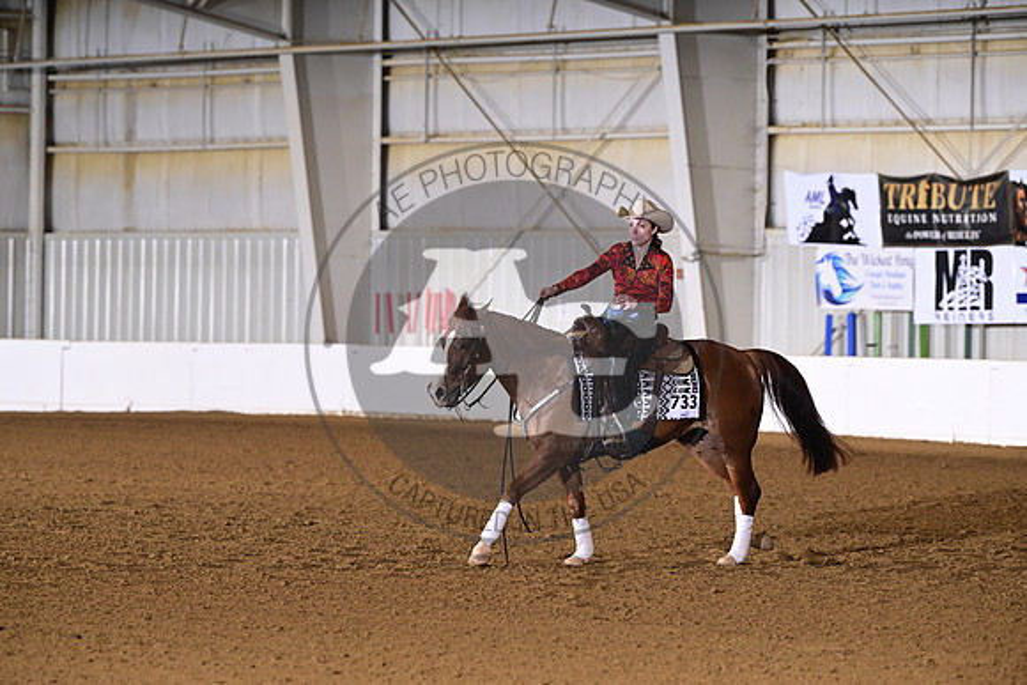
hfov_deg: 10.3
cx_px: 514
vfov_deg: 6.9
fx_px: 5707
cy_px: 342
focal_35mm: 200
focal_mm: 200
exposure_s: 1/200
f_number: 5
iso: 2500
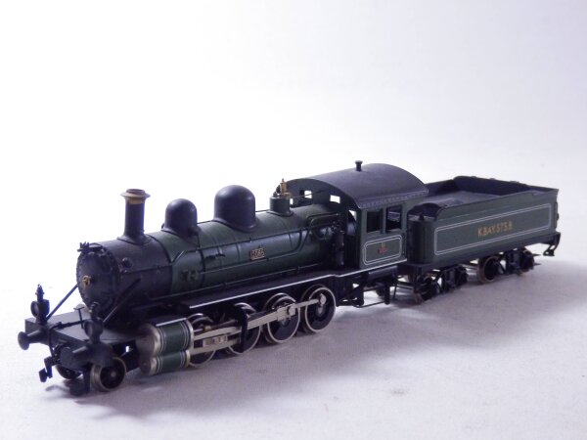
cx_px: 294
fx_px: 1119
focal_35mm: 66
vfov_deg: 22.3
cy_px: 220
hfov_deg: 29.4
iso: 800
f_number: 4.4
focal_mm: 11.9
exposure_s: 1/160
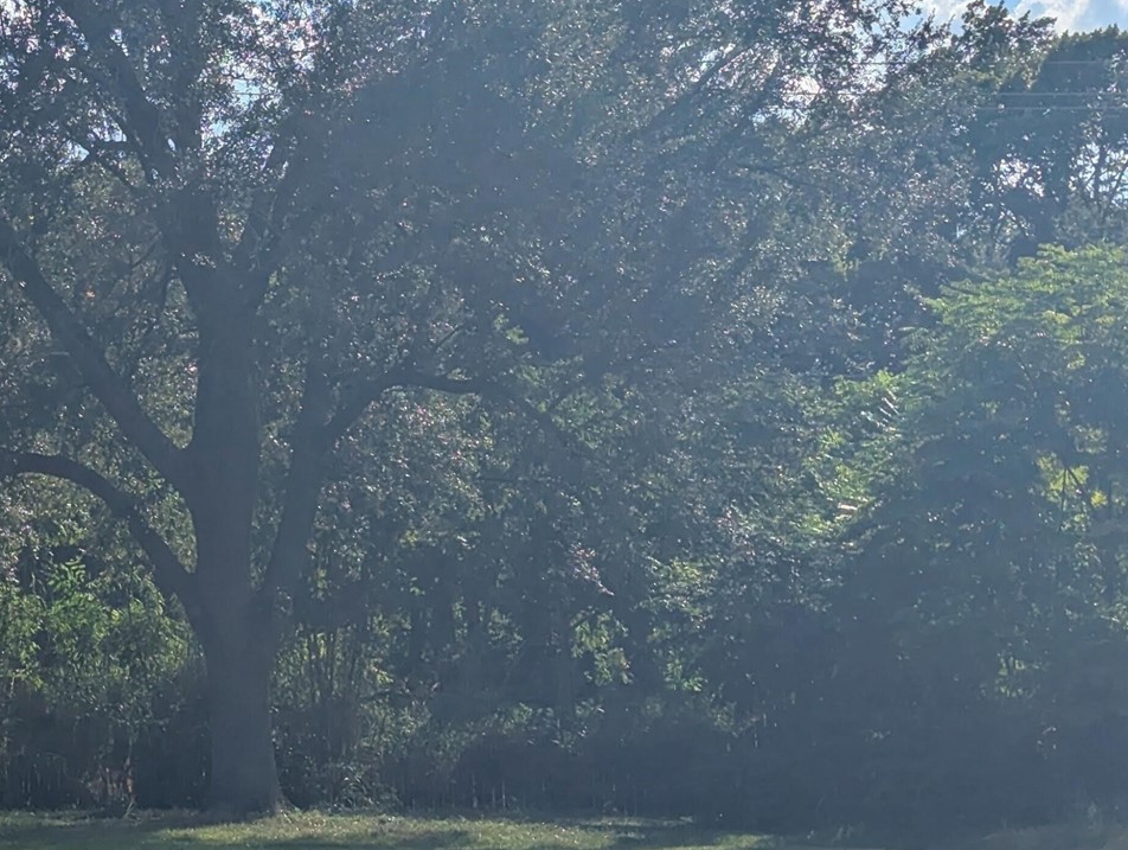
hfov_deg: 18.6
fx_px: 3361
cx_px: 25
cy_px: 377
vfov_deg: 14.4
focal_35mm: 103
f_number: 1.85
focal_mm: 6.81
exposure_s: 1/6329
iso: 49
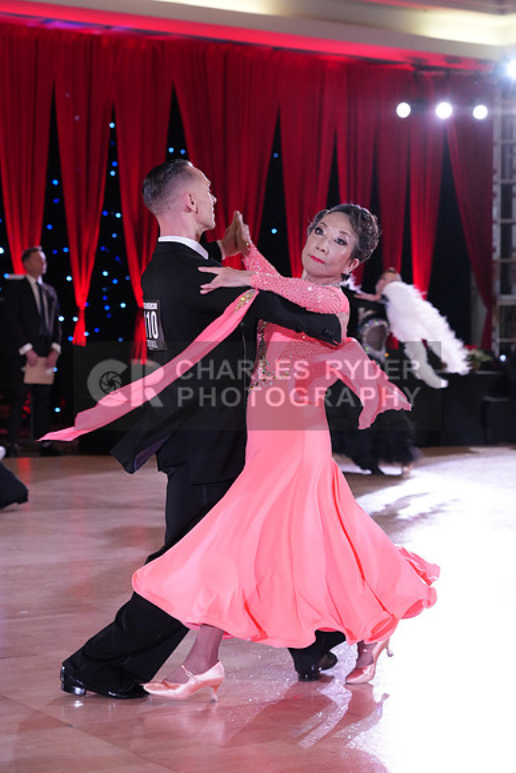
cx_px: 258
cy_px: 386
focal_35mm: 75
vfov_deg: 27.0
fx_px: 1611
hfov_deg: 18.2
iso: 3200
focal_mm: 75
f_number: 5
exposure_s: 1/250
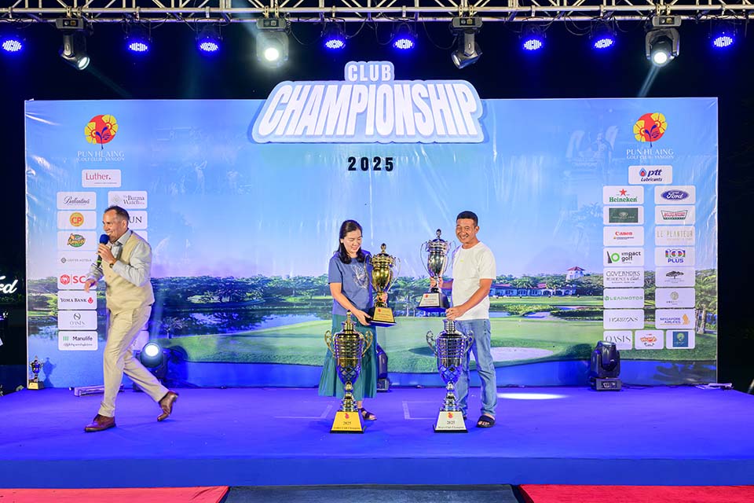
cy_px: 252
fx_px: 702
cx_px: 377
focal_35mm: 34
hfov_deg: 56.5
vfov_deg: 39.4
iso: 1250
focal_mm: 33.5
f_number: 6.3
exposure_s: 1/125
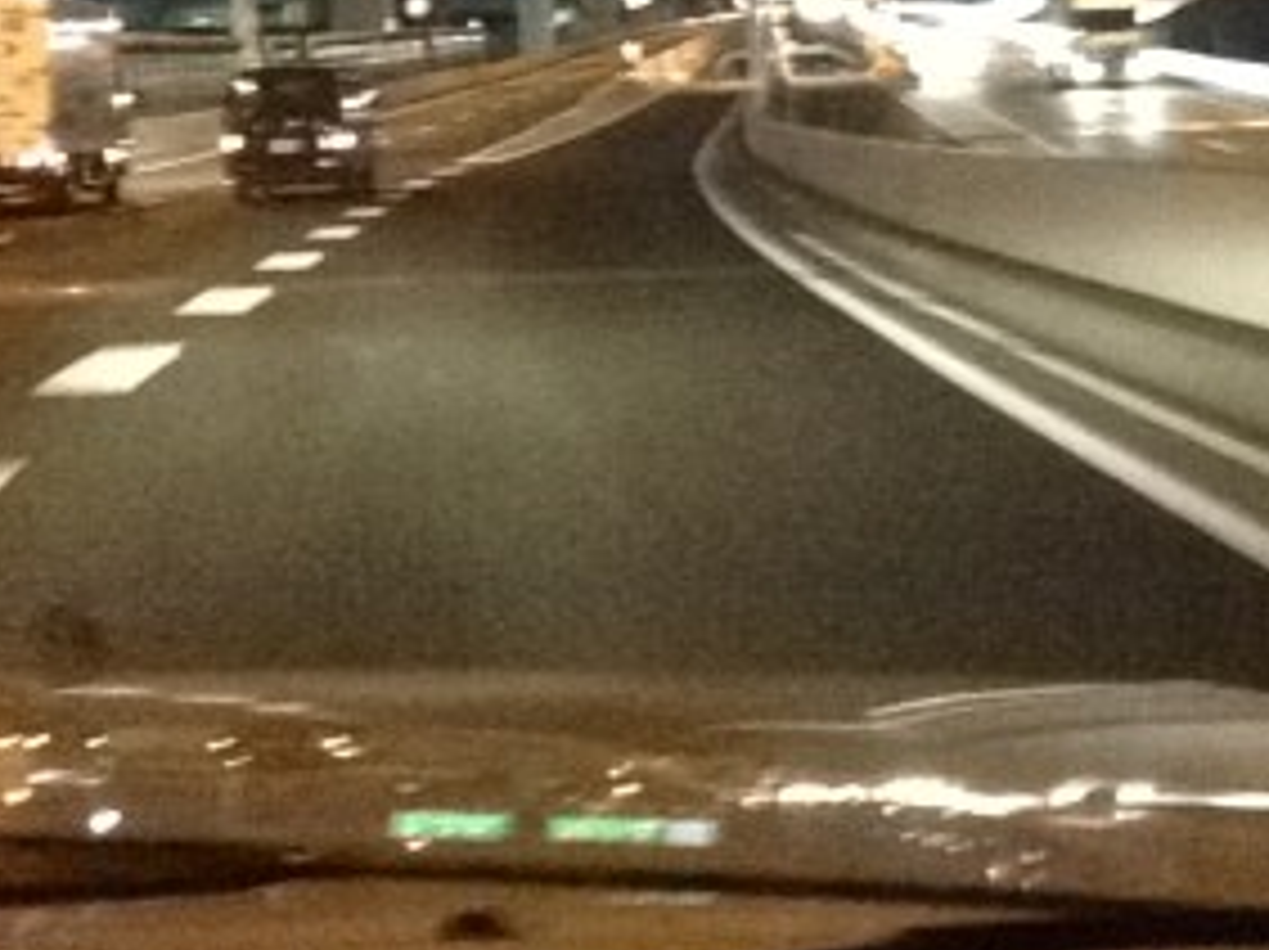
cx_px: 792
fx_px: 2747
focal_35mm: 75
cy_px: 77
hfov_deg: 25.9
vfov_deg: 19.2
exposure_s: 1/24
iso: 3200
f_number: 2.4
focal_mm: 4.13
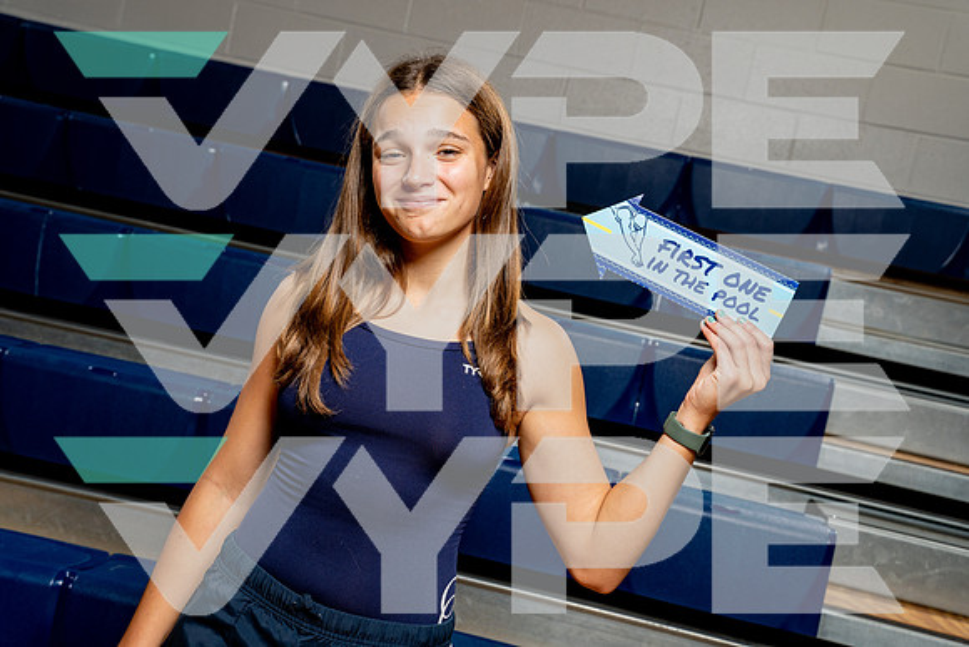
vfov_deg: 23.8
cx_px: 484
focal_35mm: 57
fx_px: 1535
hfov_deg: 35.0
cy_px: 324
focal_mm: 57
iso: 320
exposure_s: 1/250
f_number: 8
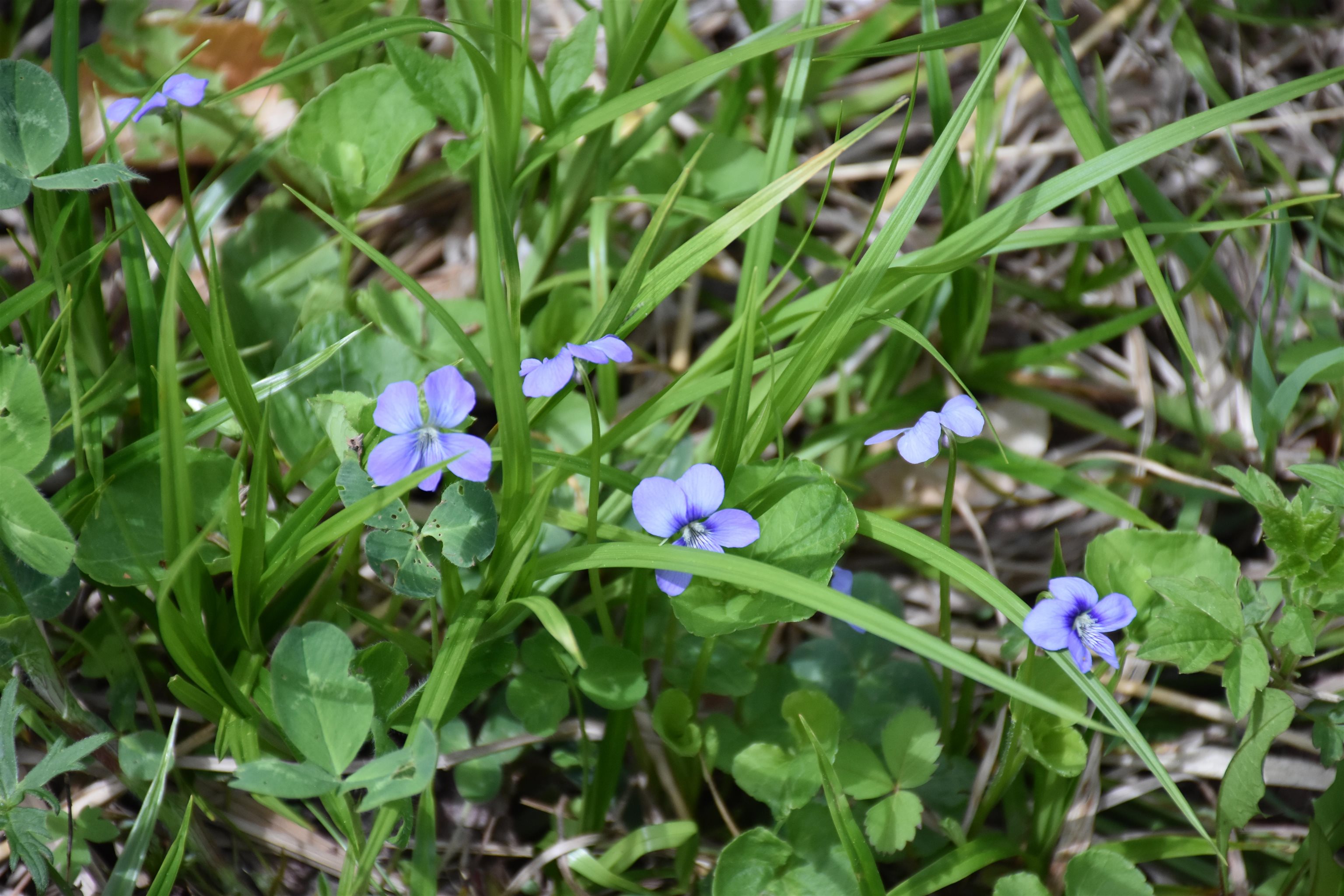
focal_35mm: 210
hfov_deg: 9.8
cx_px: 672
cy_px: 448
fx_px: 7839
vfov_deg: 6.5
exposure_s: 1/500
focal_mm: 140
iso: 800
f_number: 5.6
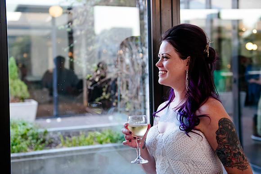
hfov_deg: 37.3
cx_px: 130
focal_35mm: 53
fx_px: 387
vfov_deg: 25.3
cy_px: 77
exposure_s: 1/640
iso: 3200
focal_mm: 48
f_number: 2.8
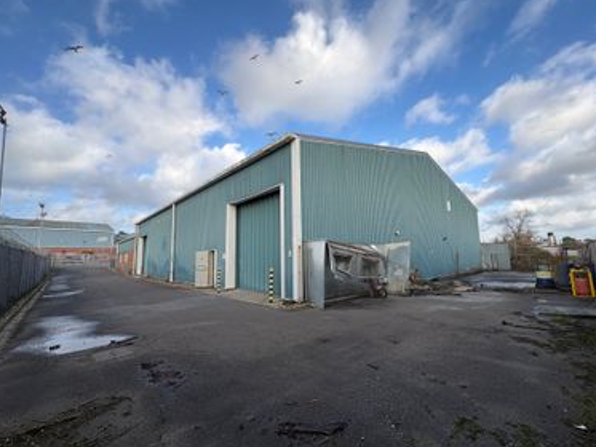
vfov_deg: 81.8
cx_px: 313
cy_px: 230
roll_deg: +1.3
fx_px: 258
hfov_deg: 98.1
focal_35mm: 15
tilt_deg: +6.5
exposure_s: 1/573
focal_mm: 2.22
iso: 50
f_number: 2.2
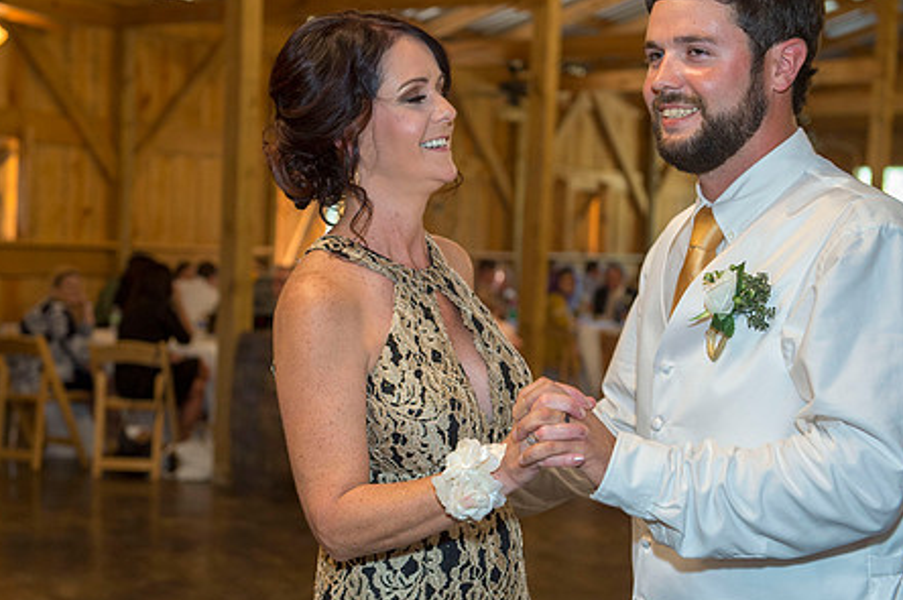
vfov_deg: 20.0
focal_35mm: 68
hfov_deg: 29.7
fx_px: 1704
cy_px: 319
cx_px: 397
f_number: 4
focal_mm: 52
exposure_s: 1/125
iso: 1600
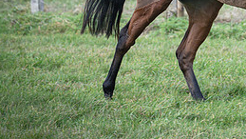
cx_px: 329
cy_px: -57
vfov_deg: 2.7
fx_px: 2885
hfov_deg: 4.9
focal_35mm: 442
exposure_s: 1/800
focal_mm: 120
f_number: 4
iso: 400
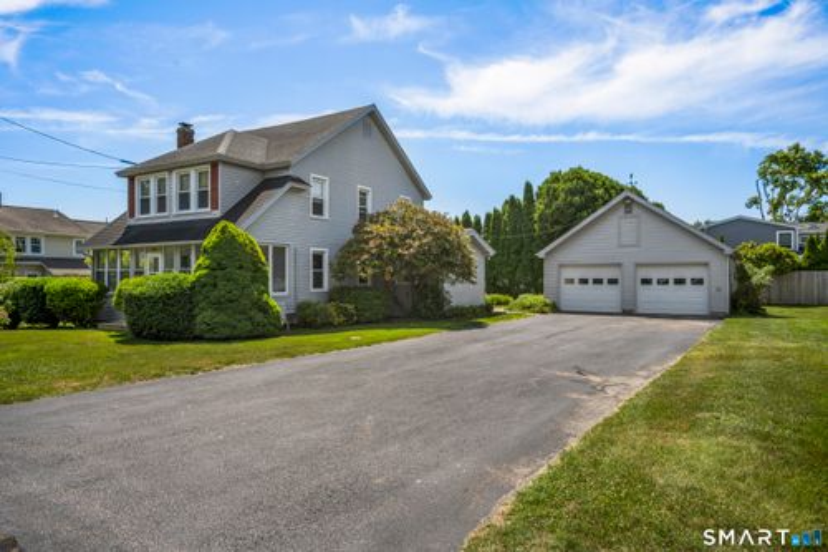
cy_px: 276
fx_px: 506
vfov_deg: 57.2
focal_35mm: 22
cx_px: 414
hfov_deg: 78.6
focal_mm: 22
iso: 320
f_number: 9
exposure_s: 1/400
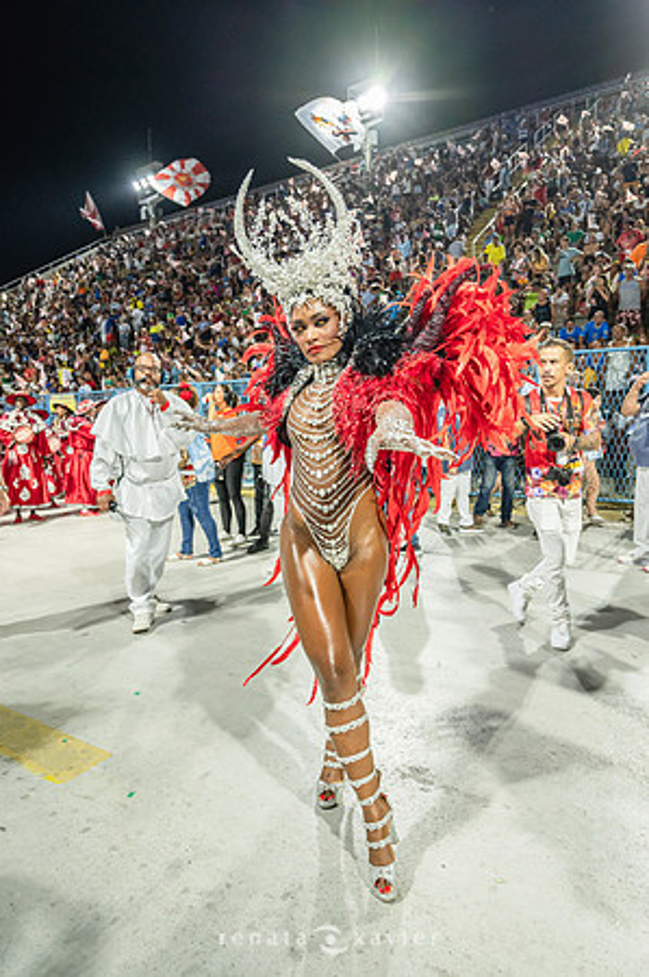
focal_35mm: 22
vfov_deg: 79.9
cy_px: 488
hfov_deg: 58.2
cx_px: 324
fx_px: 583
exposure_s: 1/320
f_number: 4
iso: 2000
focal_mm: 21.5
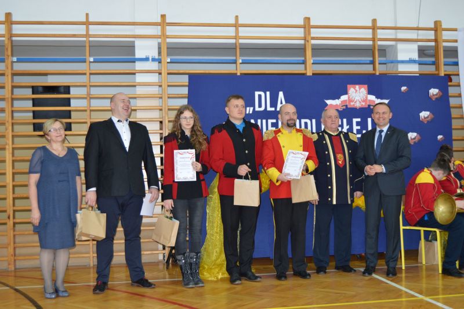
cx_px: 232
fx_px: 541
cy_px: 154
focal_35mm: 42
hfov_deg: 46.4
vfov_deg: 31.8
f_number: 4
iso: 720
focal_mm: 28
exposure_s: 1/60
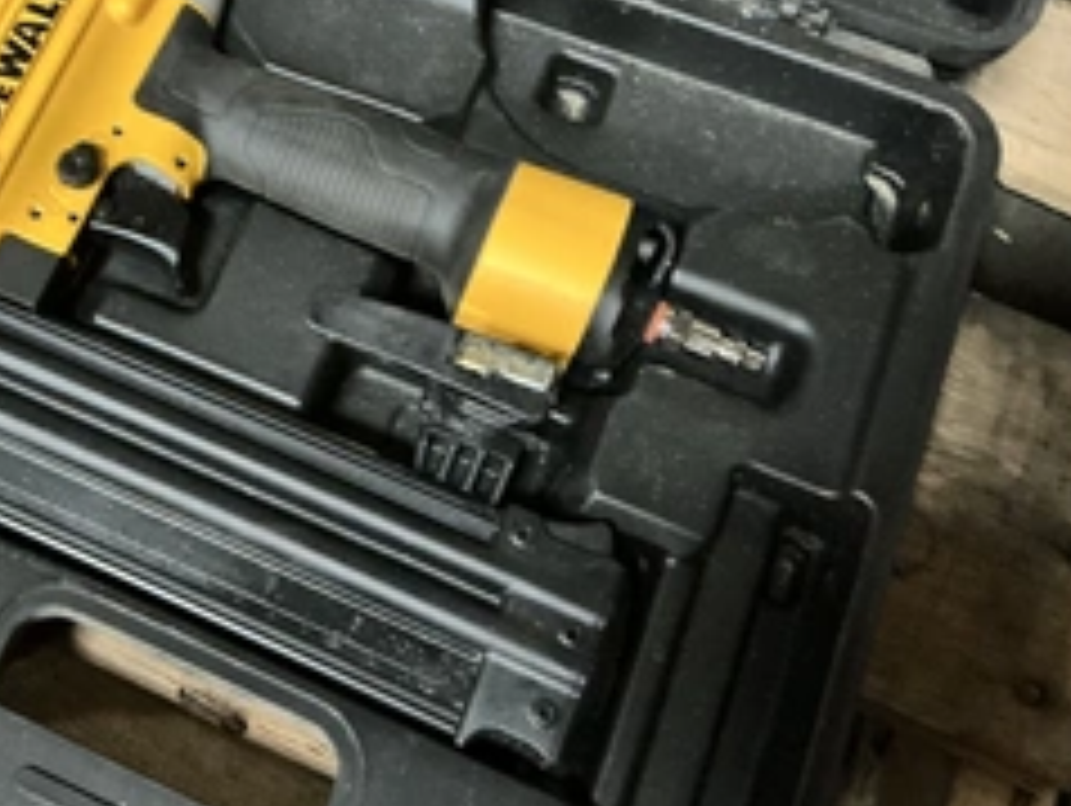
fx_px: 1456
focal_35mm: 47
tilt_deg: -62.9
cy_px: 257
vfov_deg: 30.7
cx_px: 202
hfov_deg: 38.7
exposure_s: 1/24
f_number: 1.8
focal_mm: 3
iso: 500
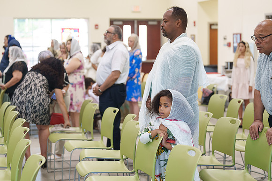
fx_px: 561
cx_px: 128
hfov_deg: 27.2
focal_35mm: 74
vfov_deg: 18.4
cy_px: 85
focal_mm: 70
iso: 1600
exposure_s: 1/200
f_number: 2.8
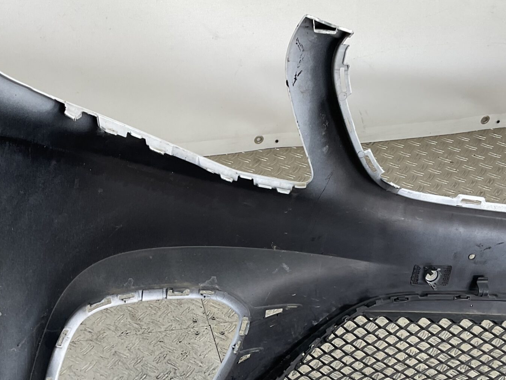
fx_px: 804
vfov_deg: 26.1
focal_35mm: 55
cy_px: 296
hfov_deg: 34.9
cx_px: 219
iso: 16
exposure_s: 1/100
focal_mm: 3
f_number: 1.8
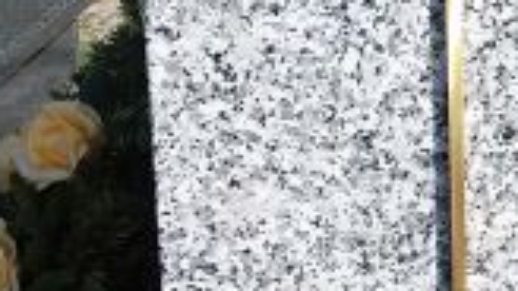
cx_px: 774
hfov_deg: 16.4
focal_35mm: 119
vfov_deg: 10.1
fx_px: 1633
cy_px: 76
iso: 40
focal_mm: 2.91
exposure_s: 1/1381
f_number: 1.9
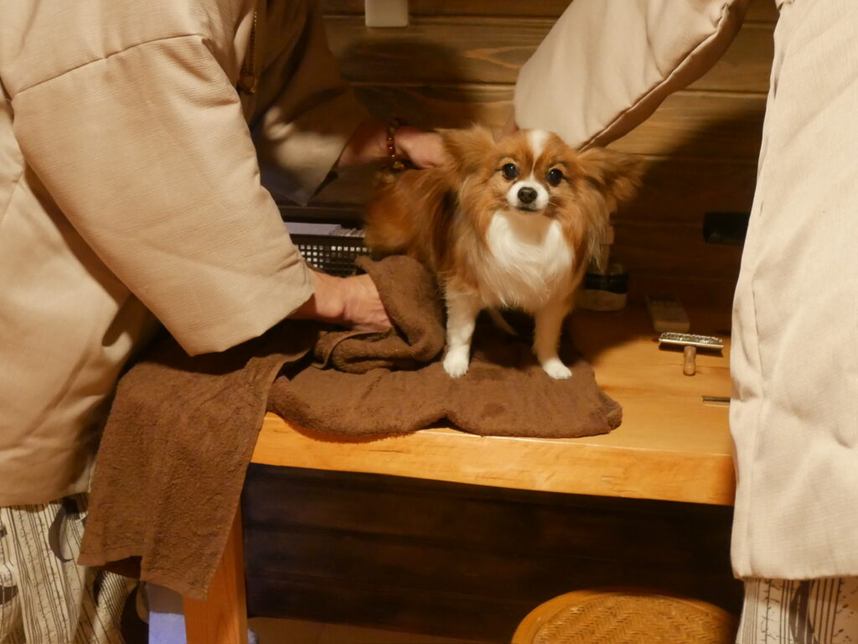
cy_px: 322
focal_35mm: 34
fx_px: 843
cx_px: 429
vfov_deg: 41.8
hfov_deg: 54.0
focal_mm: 12
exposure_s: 1/50
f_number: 3.5
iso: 3200
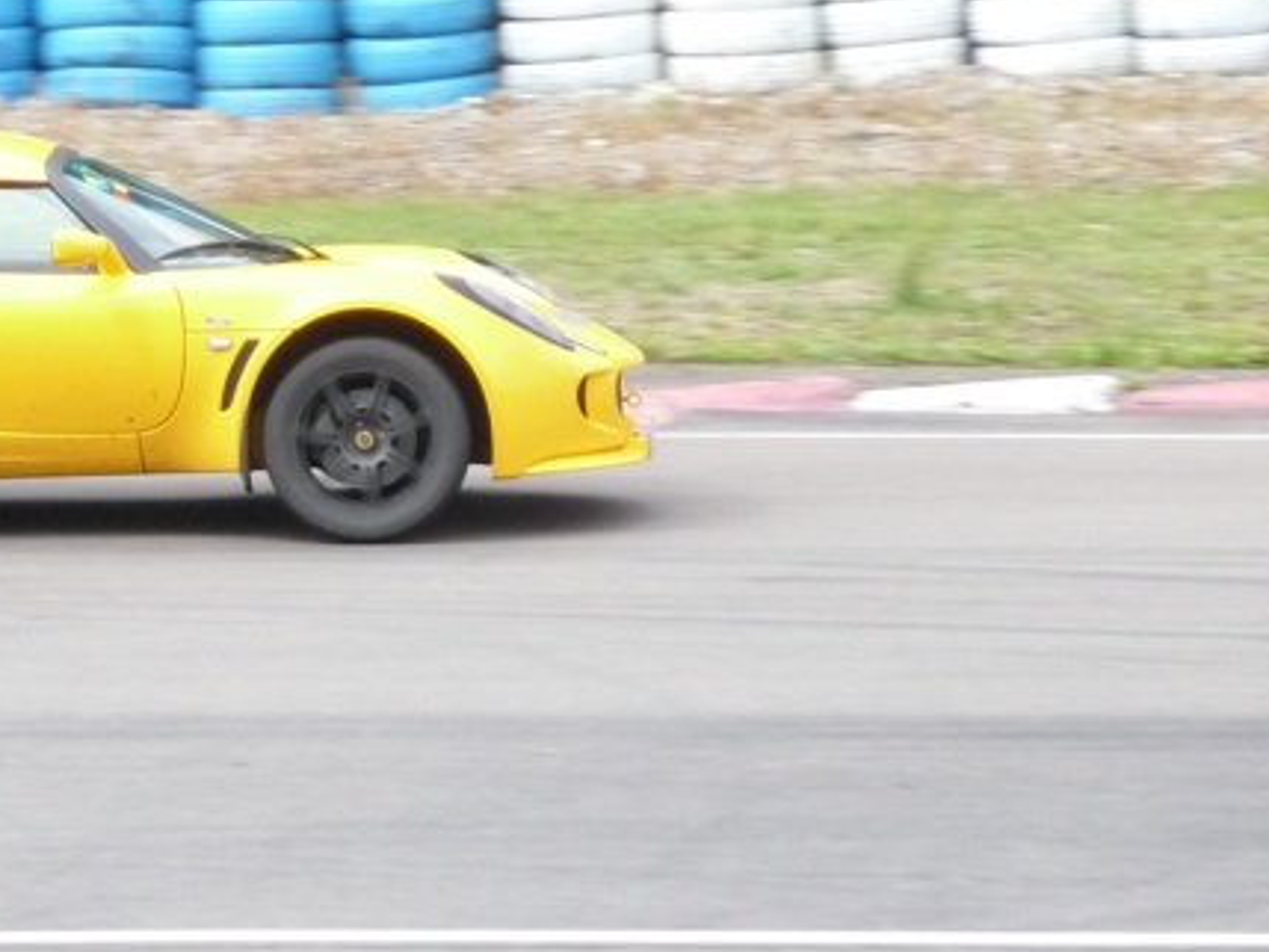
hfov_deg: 4.2
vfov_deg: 3.1
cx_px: 201
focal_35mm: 477
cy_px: 396
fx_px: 17491
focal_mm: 44
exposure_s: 1/500
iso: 400
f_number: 4.9
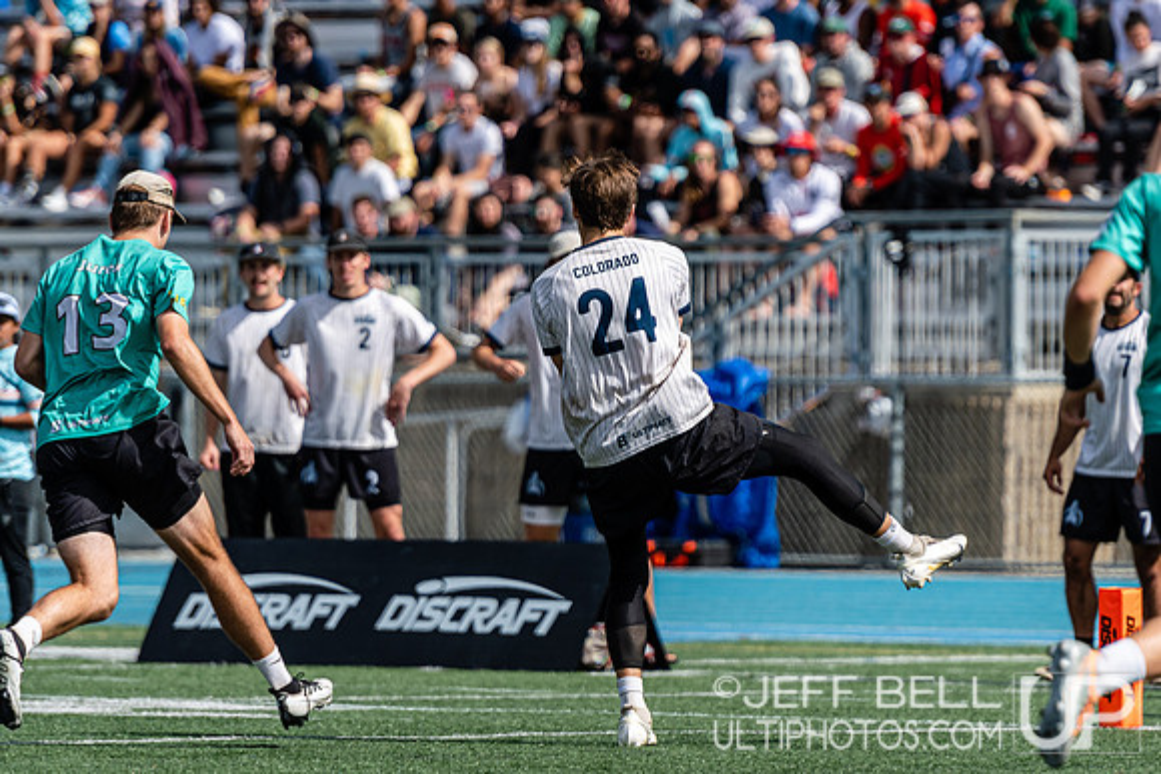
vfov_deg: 3.7
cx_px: 707
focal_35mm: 369
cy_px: 352
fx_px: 11907
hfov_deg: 5.6
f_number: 2.8
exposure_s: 1/3200
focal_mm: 200
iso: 100
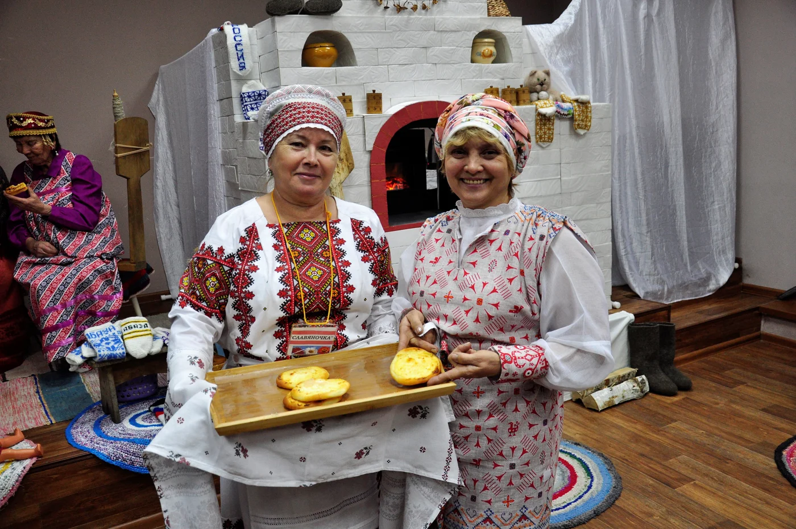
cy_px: 264
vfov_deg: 36.8
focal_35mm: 36
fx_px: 795
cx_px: 398
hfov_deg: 53.2
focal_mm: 24
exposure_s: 1/60
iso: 800
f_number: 4
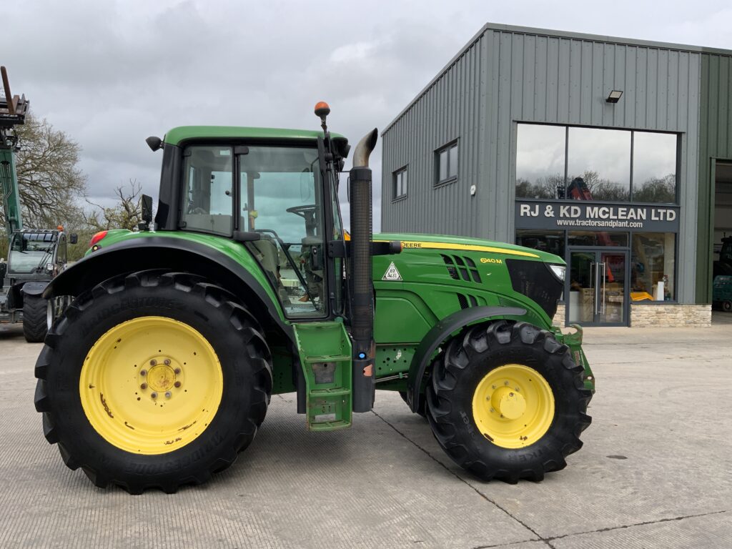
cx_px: 366
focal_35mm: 29
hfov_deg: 61.7
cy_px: 274
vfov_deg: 48.2
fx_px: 613
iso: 16
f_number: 1.8
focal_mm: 3
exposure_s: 1/1577
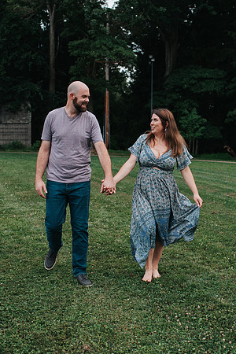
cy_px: 177
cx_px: 157
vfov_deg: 37.8
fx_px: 517
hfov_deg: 25.6
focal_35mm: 53
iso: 1000
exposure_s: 1/1250
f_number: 2.8
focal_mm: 35
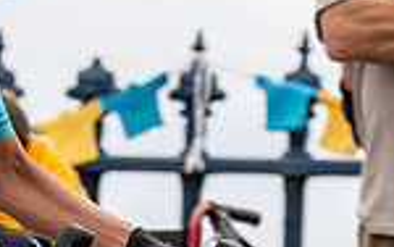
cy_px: 32
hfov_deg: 4.3
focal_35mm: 486
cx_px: -115
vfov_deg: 2.7
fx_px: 5222
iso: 320
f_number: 3.5
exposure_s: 1/1000
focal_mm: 96
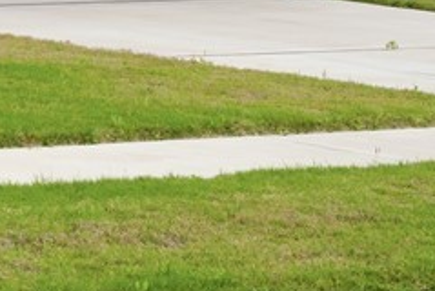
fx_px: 2250
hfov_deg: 10.1
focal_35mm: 186
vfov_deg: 7.2
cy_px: -204
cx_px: -486
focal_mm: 41
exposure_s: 1/250
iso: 640
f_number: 9
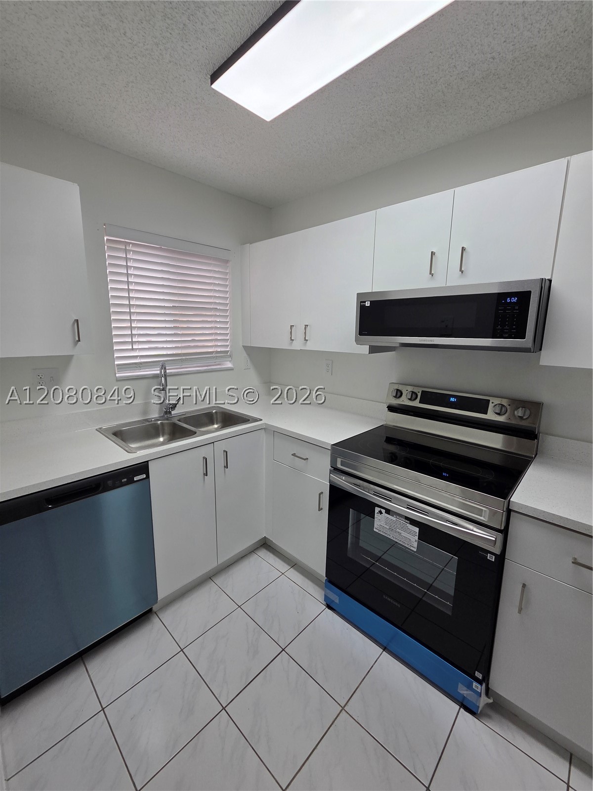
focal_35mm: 13
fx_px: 297
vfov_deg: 106.2
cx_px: 296
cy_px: 396
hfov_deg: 89.9
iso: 64
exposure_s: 1/120
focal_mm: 2.2
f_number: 2.2
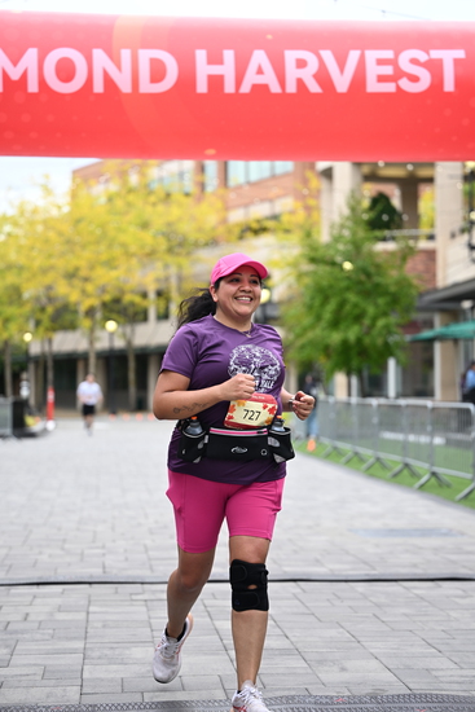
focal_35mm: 80
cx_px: 238
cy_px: 356
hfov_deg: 17.1
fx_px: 1582
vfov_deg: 25.4
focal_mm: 80
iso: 640
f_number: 2.8
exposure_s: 1/1600
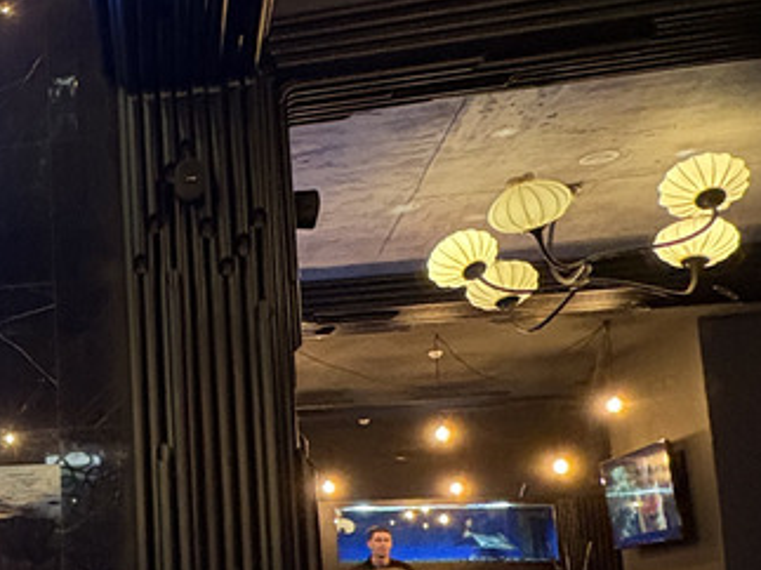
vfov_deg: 27.5
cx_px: -250
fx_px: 1143
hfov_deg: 29.2
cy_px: 455
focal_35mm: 52
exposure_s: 1/33
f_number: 2.2
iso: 800
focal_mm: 2.22
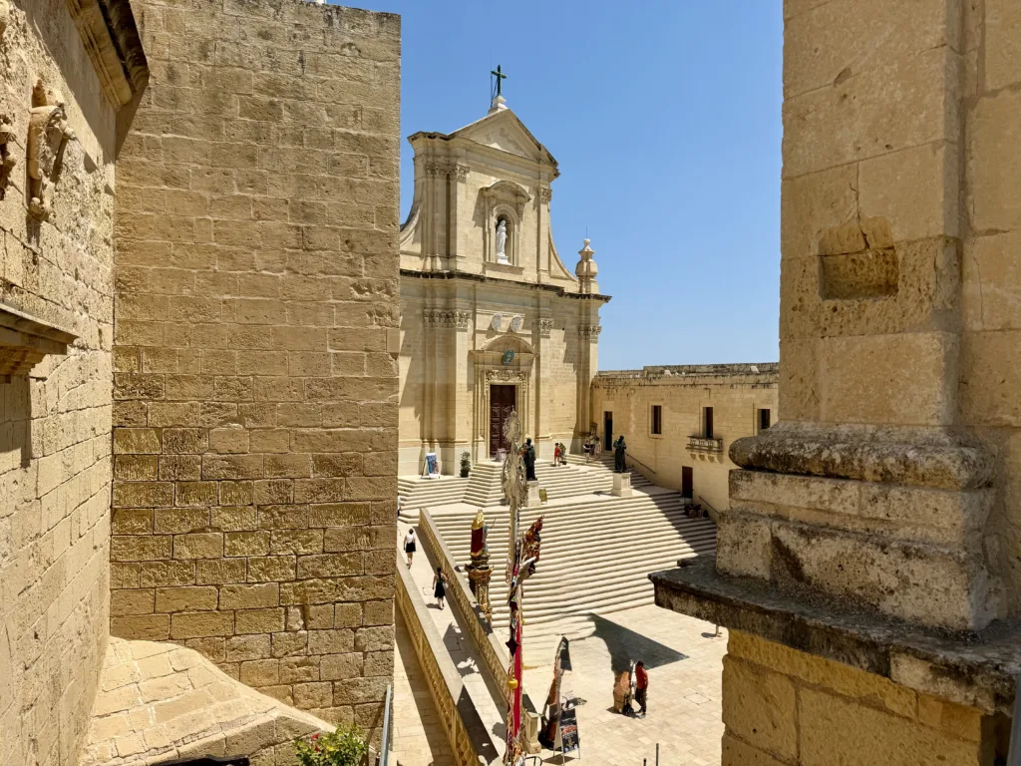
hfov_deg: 71.6
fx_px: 708
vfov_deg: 56.8
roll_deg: -0.4
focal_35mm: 24
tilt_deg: +1.6
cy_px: 383
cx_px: 510
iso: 80
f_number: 1.78
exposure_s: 1/8130
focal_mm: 6.76
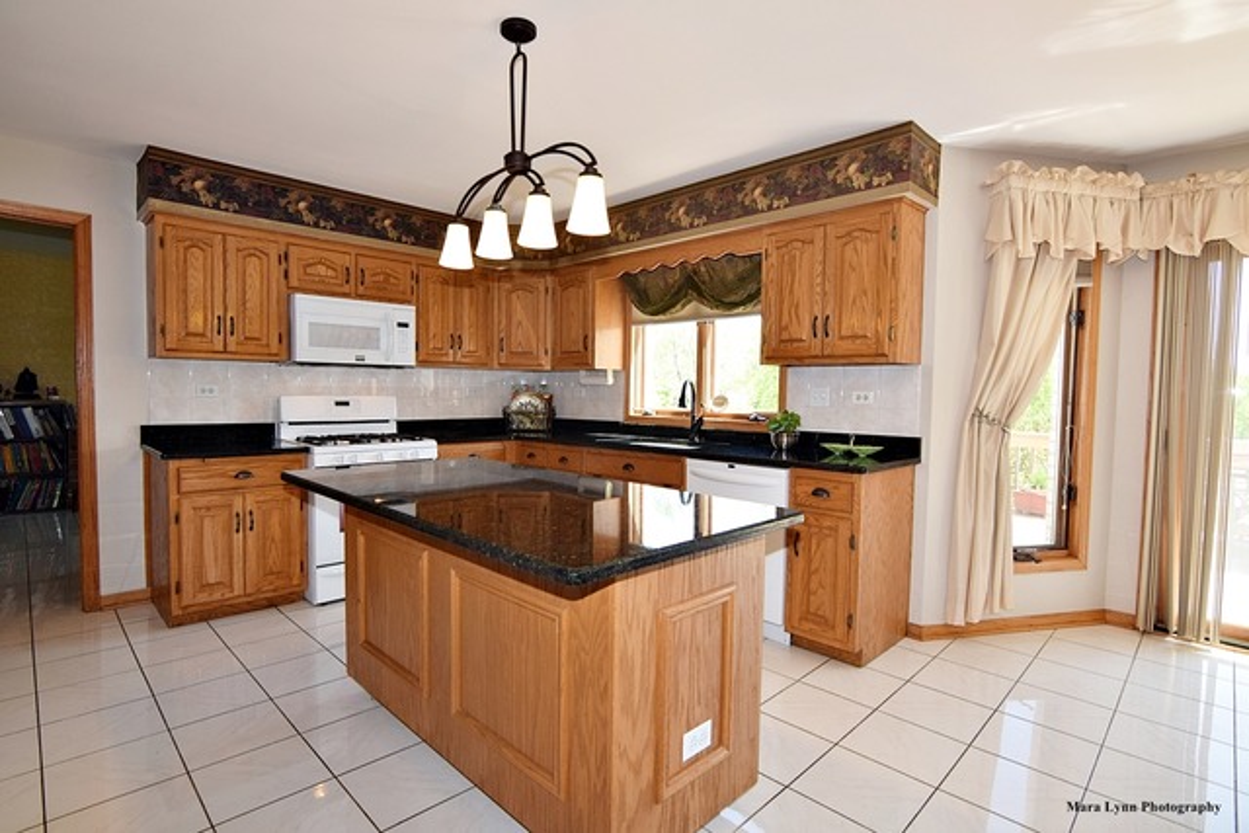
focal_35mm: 16
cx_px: 624
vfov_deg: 72.1
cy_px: 416
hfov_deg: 95.0
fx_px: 573
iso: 360
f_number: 5.6
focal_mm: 11
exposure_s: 1/125
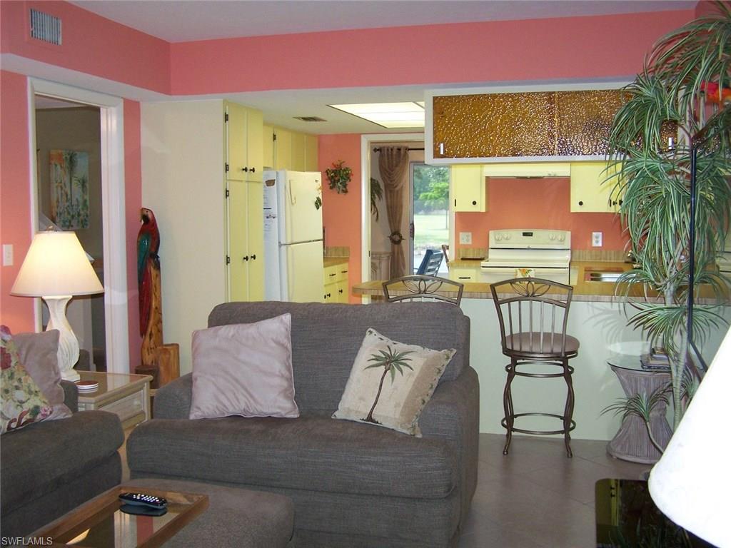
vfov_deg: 37.7
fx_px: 802
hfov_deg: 49.0
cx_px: 366
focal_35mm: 38
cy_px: 274
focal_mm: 6.3
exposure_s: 1/60
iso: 160
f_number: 2.8
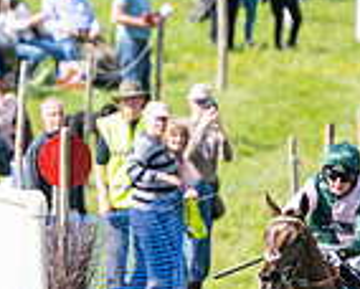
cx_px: 464
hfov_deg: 1.1
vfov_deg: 0.9
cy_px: 330
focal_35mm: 1807
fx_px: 19279
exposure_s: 1/1250
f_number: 4
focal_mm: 270
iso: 200
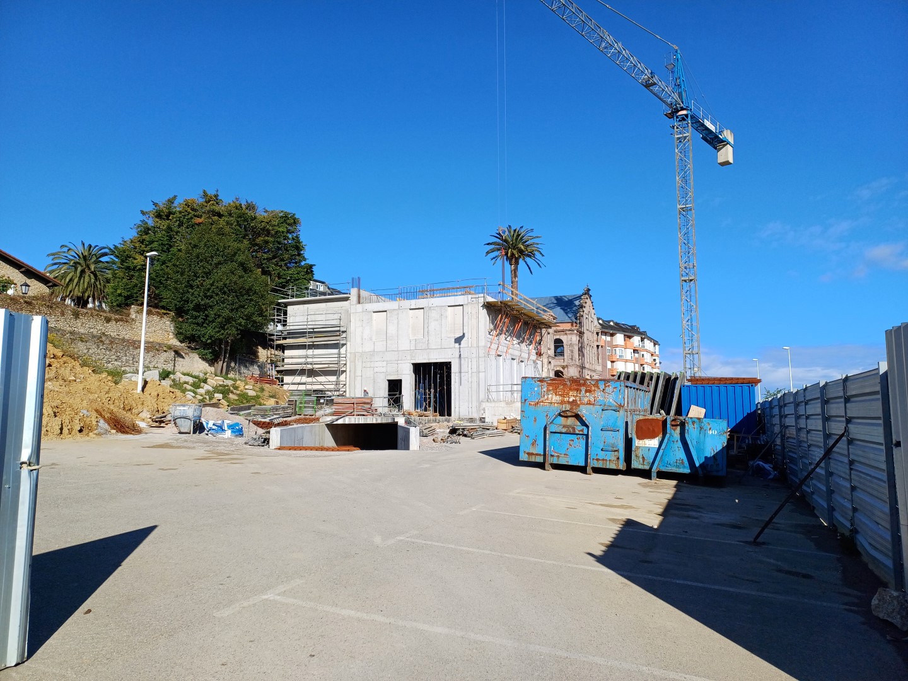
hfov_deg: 69.4
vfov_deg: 54.9
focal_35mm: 25
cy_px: 340
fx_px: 656
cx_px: 454
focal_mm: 4.65
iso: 50
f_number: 1.8
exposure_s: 1/1460
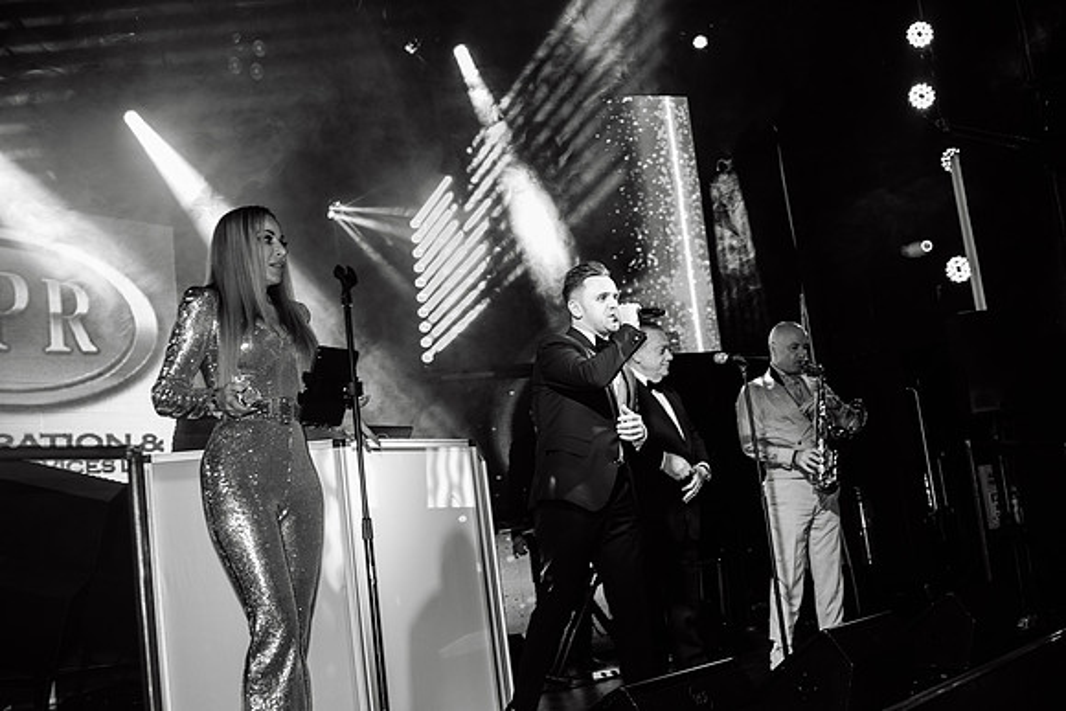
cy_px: 356
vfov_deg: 31.7
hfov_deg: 45.9
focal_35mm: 42
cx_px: 643
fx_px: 1251
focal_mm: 35
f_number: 2.8
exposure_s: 1/200
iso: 640
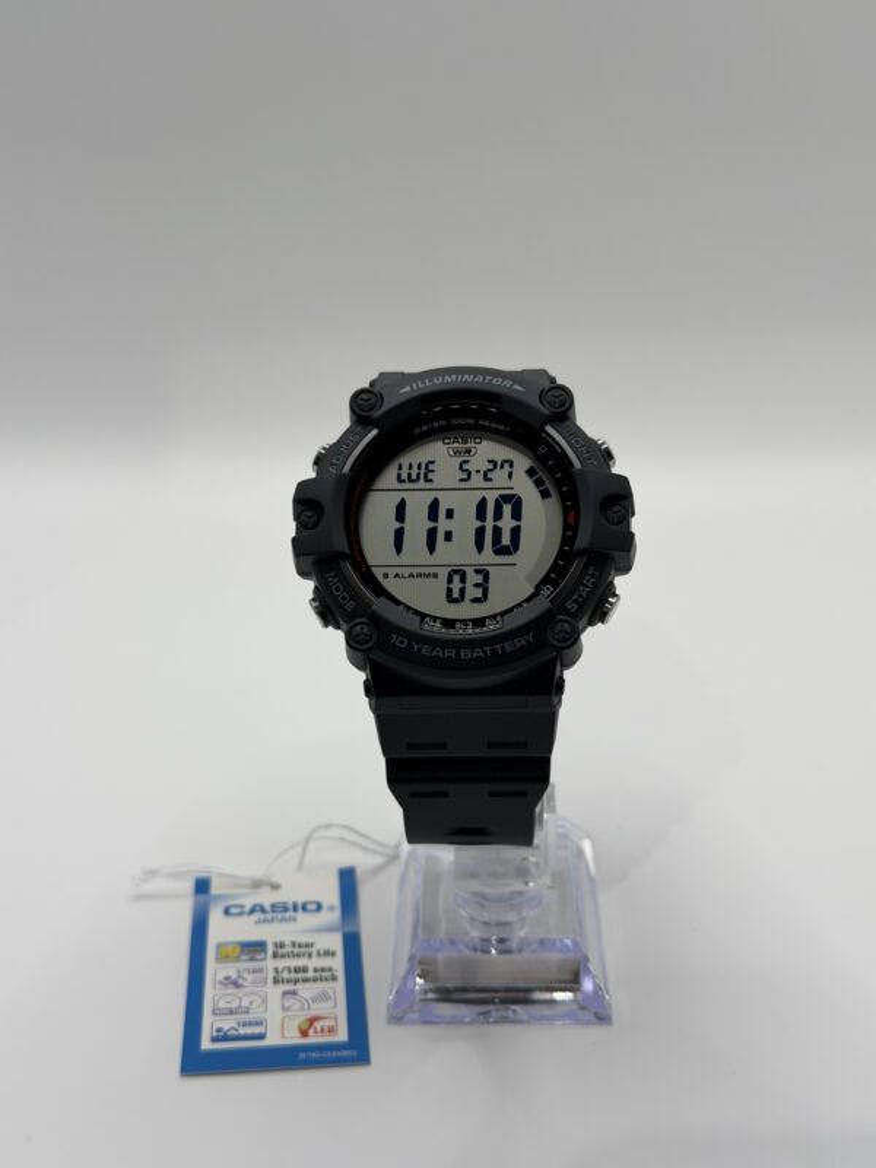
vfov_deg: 39.7
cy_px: 584
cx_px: 438
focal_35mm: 48
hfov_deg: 30.3
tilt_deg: -23.1
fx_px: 1620
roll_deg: -0.1
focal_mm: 6.76
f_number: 1.78
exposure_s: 1/534
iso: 64
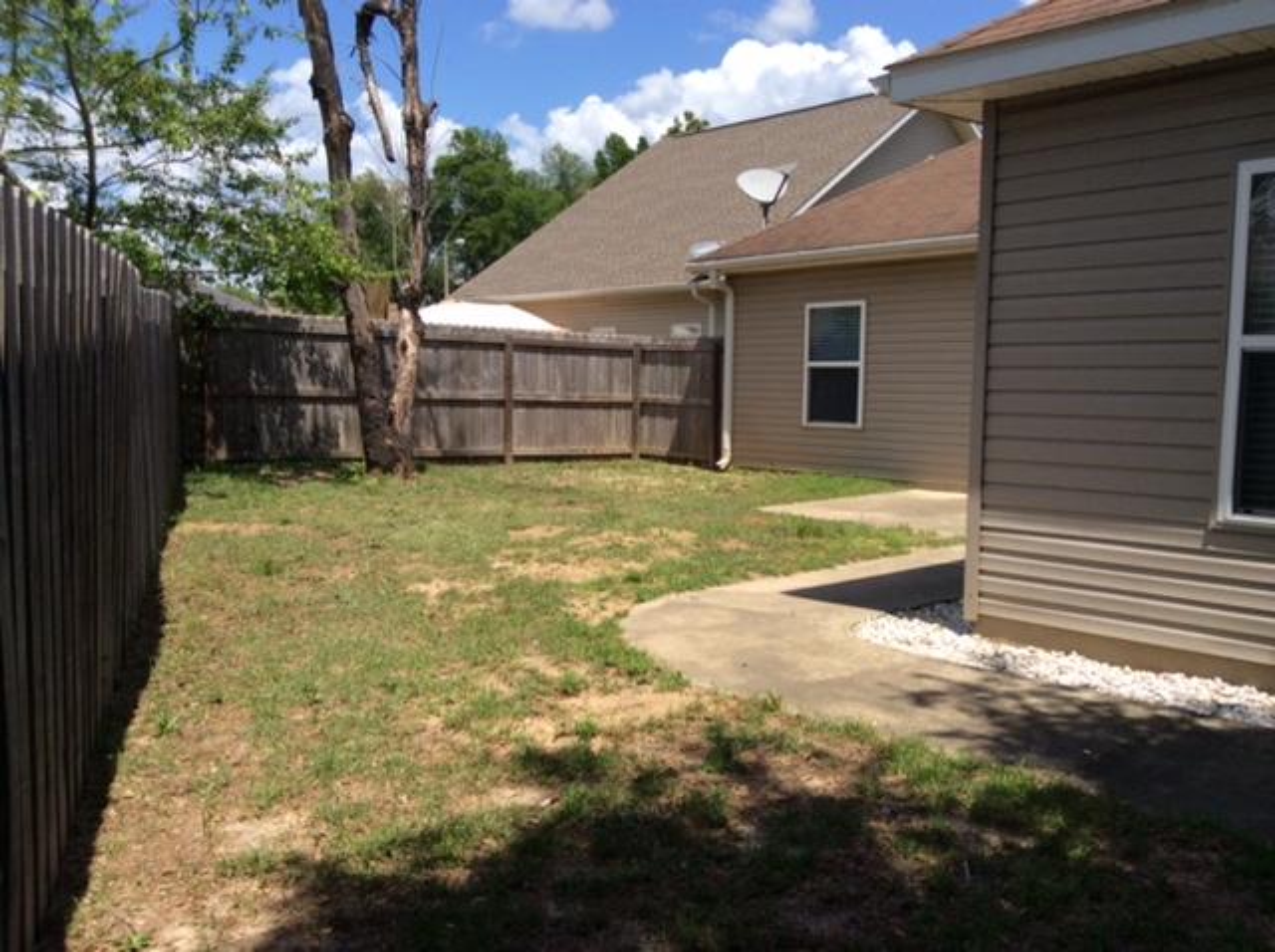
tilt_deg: -4.9
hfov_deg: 56.9
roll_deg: +0.3
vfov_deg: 44.1
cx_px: 638
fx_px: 1177
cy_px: 476
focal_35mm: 32
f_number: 2.4
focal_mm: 3.3
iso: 32
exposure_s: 1/1506
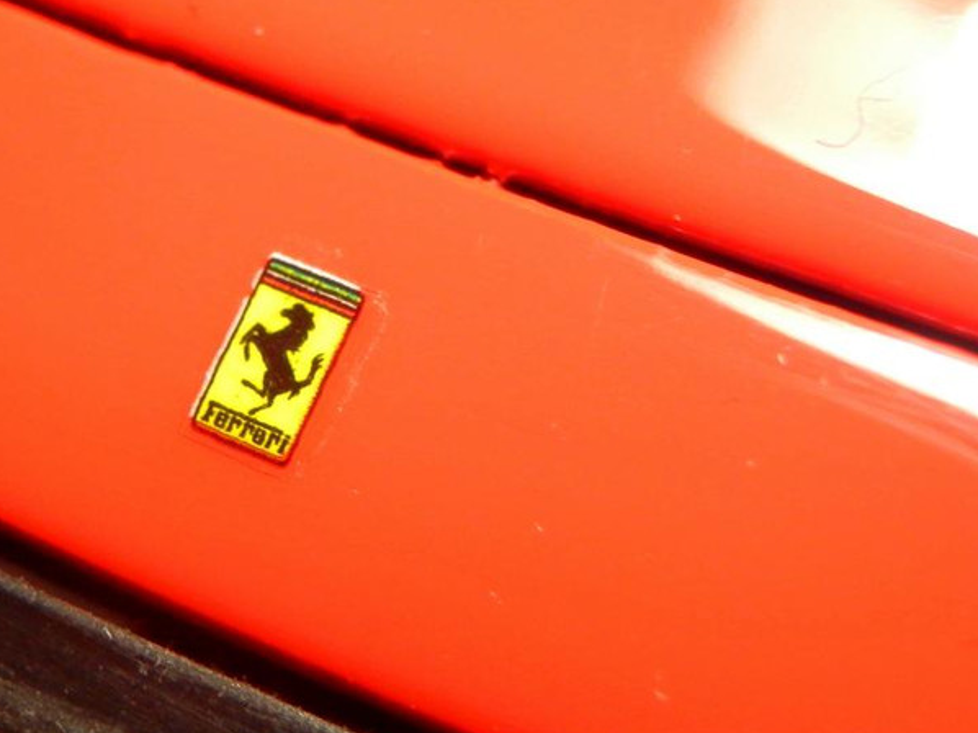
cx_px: 261
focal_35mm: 75
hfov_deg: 25.7
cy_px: 357
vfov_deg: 19.6
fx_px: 2118
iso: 400
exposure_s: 1/25
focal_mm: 7.4
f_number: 4
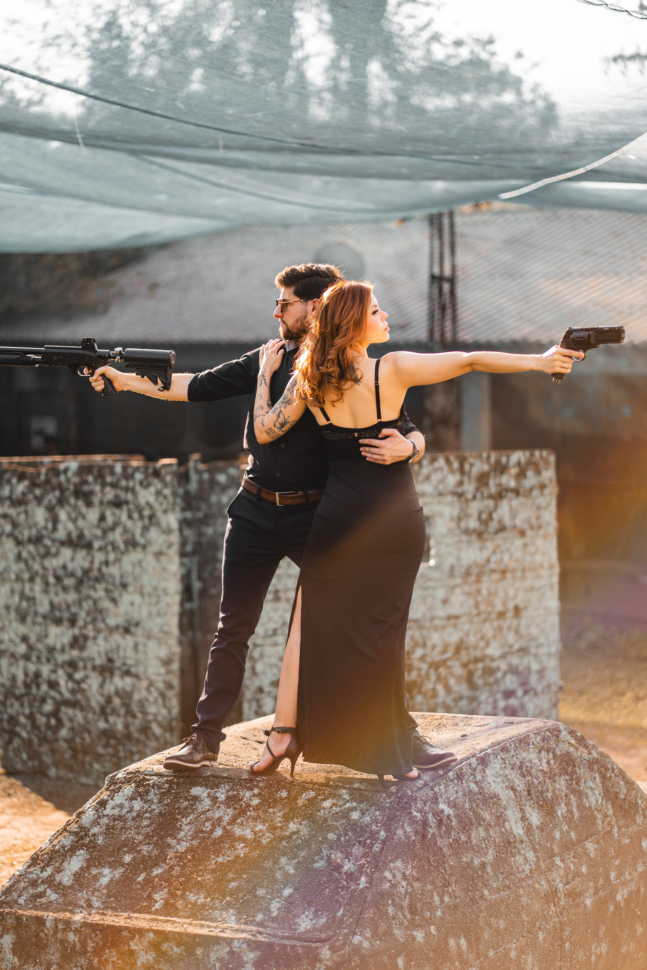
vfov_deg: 23.9
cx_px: 324
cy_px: 485
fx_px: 2291
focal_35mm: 85
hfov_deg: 16.1
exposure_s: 1/320
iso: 100
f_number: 1.8
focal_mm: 85
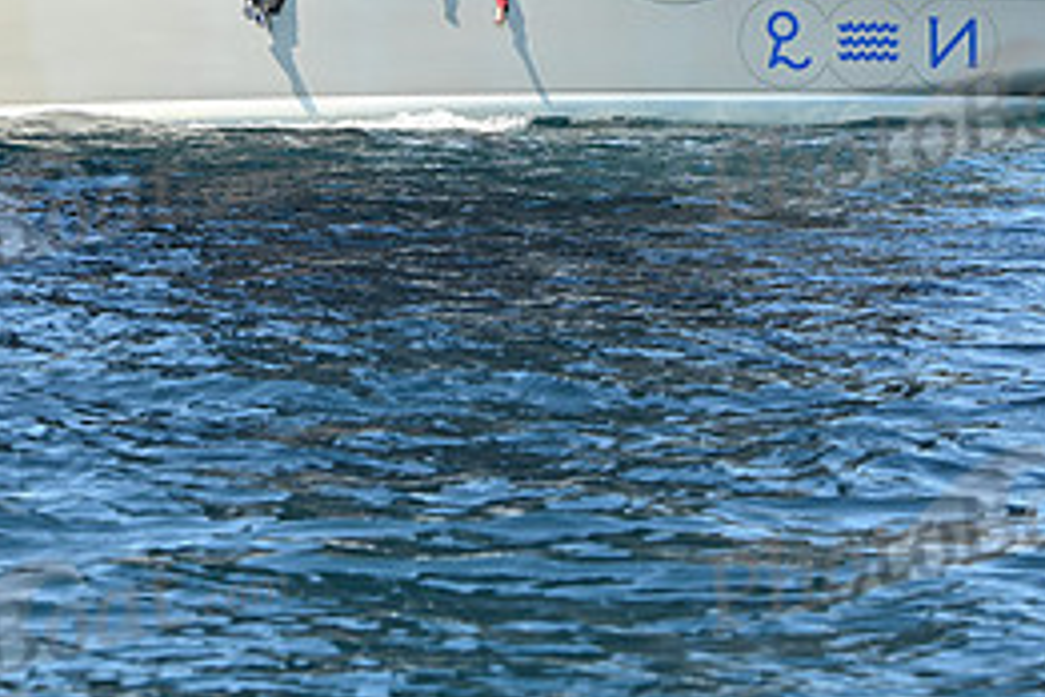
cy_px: -30
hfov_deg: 8.8
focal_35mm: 233
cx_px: 500
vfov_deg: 5.9
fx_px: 6763
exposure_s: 1/1000
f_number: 6.3
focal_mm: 105
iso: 320
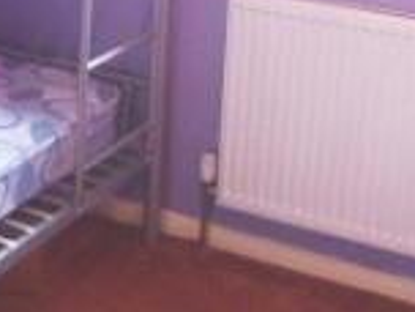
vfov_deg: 15.7
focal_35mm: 92
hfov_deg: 21.2
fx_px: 1103
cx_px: 127
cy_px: -26
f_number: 3.3
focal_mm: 4.3
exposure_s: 1/50
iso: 400
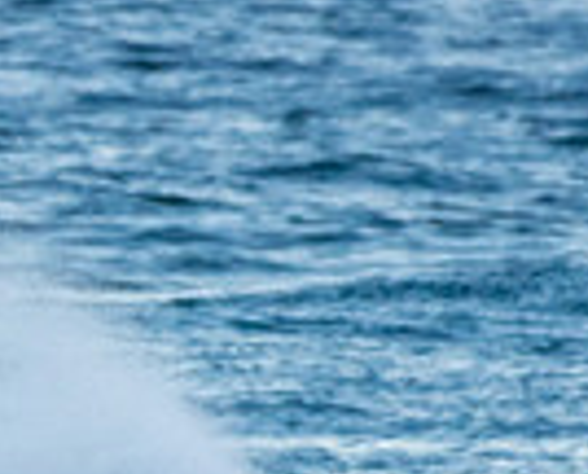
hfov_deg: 0.6
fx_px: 53023
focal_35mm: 3038
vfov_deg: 0.5
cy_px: 669
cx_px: -531
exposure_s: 1/1250
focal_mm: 500
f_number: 5.6
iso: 1250
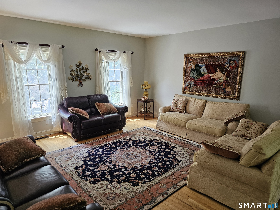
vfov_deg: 58.9
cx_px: 140
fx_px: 186
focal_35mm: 23
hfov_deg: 73.9
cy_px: 105
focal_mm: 6.3
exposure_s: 1/120
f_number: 1.7
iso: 250
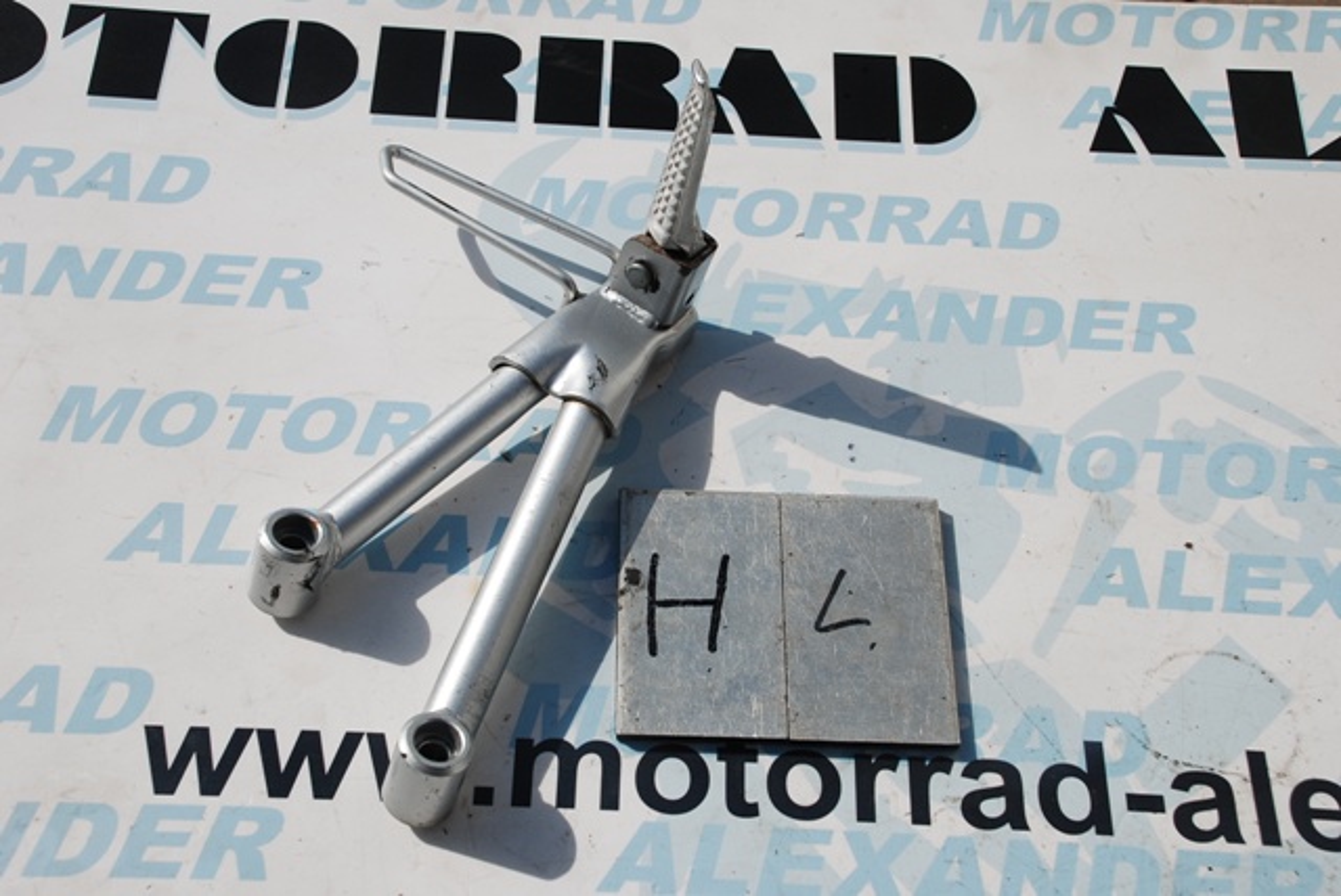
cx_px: 670
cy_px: 448
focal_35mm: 52
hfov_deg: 37.8
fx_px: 1957
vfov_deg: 25.8
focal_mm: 35
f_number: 9
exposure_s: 1/320
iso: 100
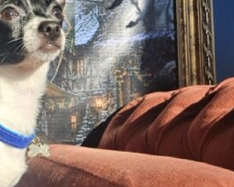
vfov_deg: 18.2
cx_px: -20
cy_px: 56
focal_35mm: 84
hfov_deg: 21.6
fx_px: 582
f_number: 1.8
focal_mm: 5.4
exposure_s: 1/820
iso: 25
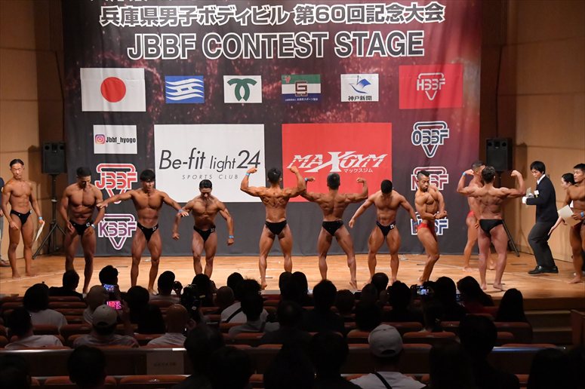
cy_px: 194
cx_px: 292
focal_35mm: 87
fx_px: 1413
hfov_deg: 23.4
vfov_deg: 15.7
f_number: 5.6
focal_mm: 58
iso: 10000
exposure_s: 1/400
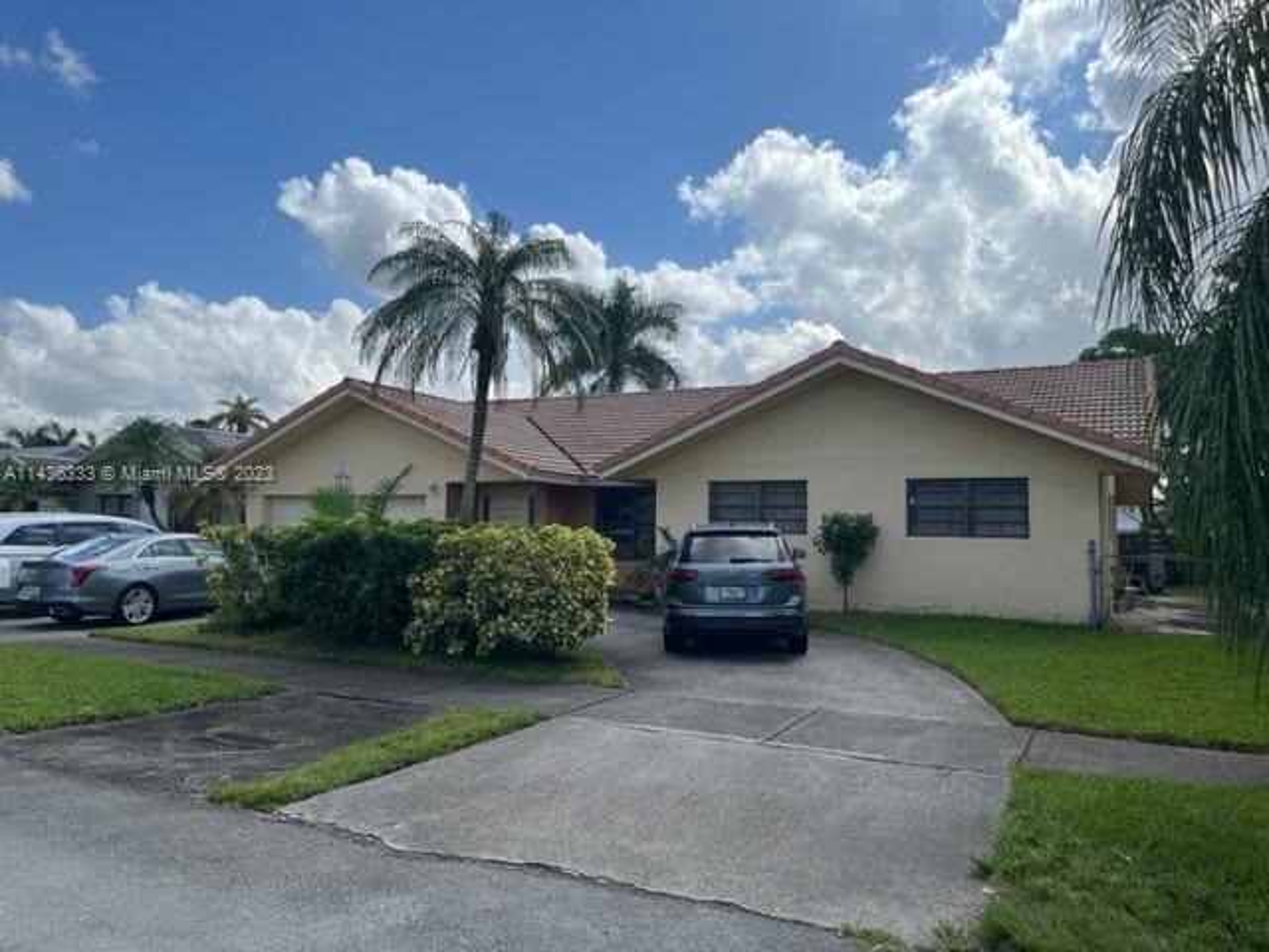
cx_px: 634
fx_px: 953
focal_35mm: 26
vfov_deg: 53.1
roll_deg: -0.8
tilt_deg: +4.0
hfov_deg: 67.3
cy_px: 476
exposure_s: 1/4484
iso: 50
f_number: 1.6
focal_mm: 5.1
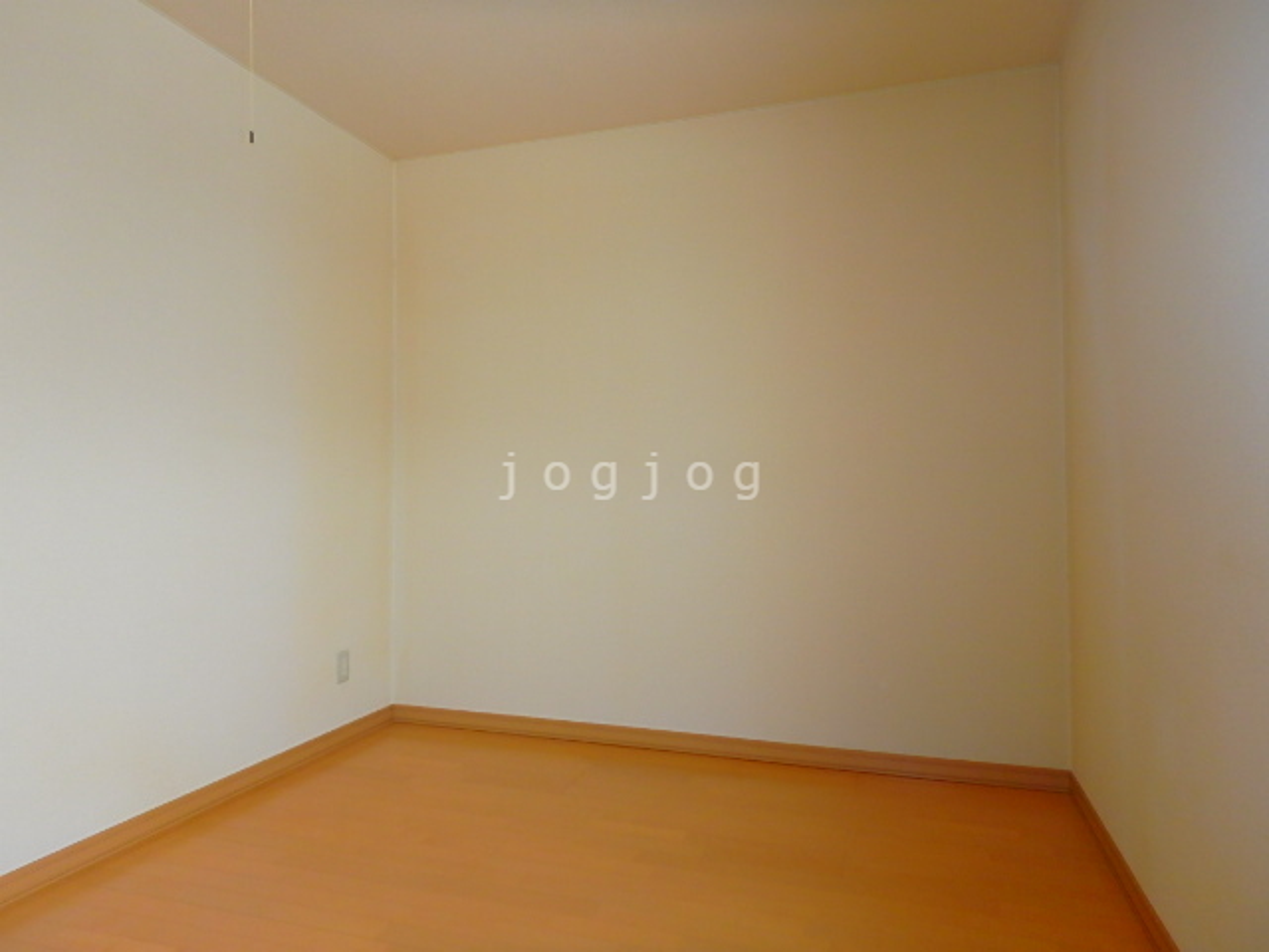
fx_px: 770
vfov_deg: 63.4
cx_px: 634
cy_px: 476
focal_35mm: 21
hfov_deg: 79.0
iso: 125
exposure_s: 1/80
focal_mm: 3.7
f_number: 3.5
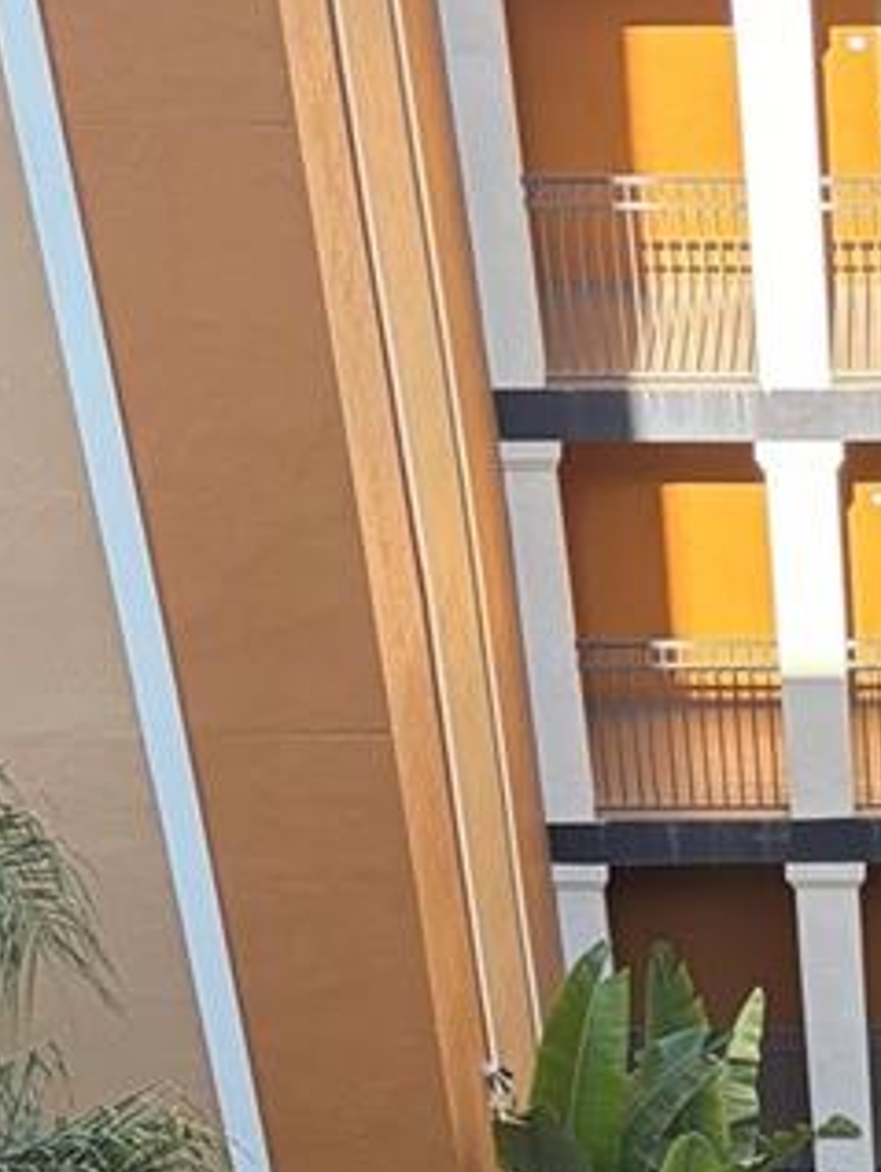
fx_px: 3321
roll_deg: -0.8
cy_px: 1813
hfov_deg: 14.3
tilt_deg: -39.9
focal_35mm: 98
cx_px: 1231
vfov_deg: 17.7
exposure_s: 1/447
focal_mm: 5.96
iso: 64
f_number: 1.6
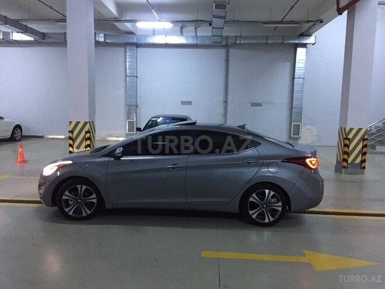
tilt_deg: -6.6
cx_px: 192
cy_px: 144
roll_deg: -0.8
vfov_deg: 48.2
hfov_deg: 61.7
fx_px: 323
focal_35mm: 29
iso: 250
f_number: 2.2
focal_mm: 4.15
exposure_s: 1/17
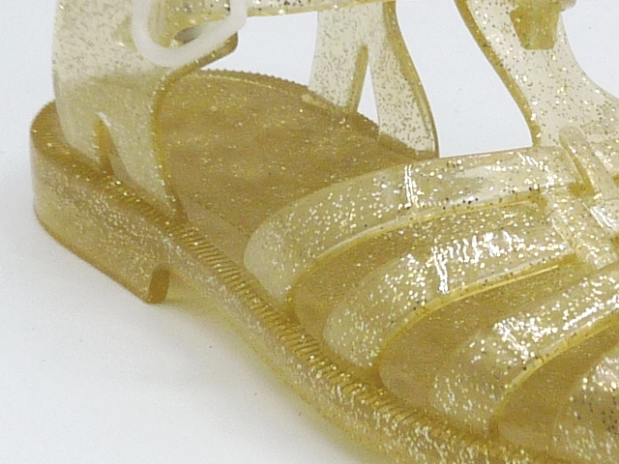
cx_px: 527
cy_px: 197
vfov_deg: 11.4
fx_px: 2325
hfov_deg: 15.0
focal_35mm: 130
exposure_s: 1/200
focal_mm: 5.2
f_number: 5
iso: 100
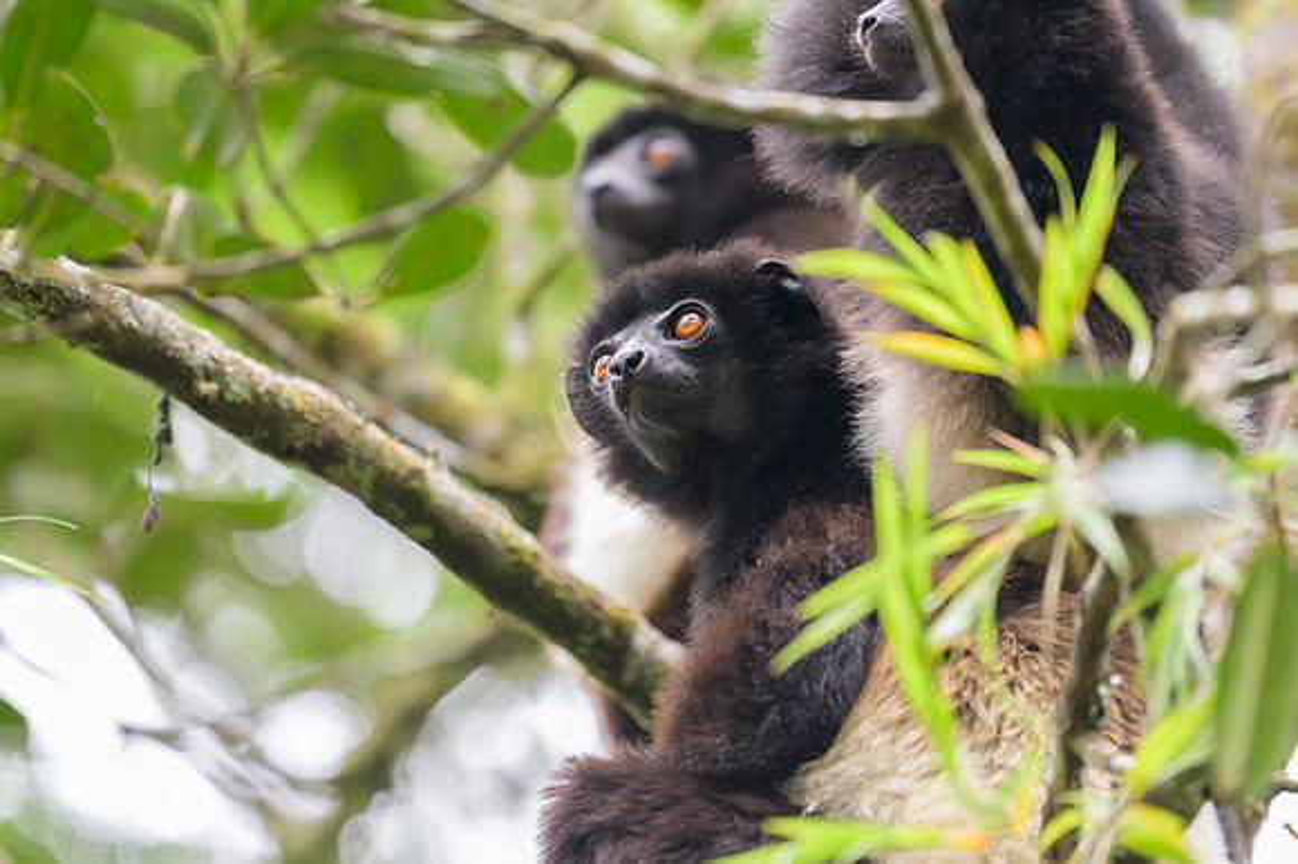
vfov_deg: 2.4
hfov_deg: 3.6
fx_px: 20445
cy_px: 438
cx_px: 640
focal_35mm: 567
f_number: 4
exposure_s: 1/1250
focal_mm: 560
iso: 2500
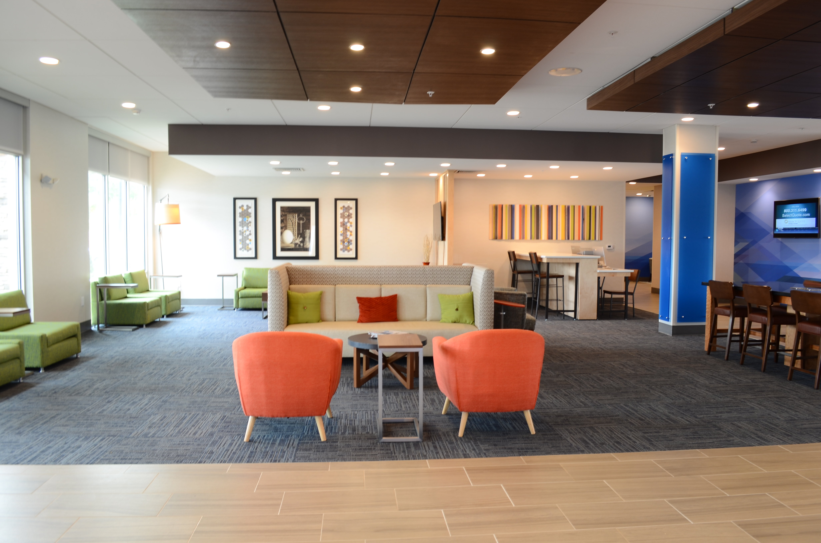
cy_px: 272
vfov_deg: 47.7
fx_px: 614
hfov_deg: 67.5
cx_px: 410
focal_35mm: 27
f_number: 7.1
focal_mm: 18
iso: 100
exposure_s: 1/4
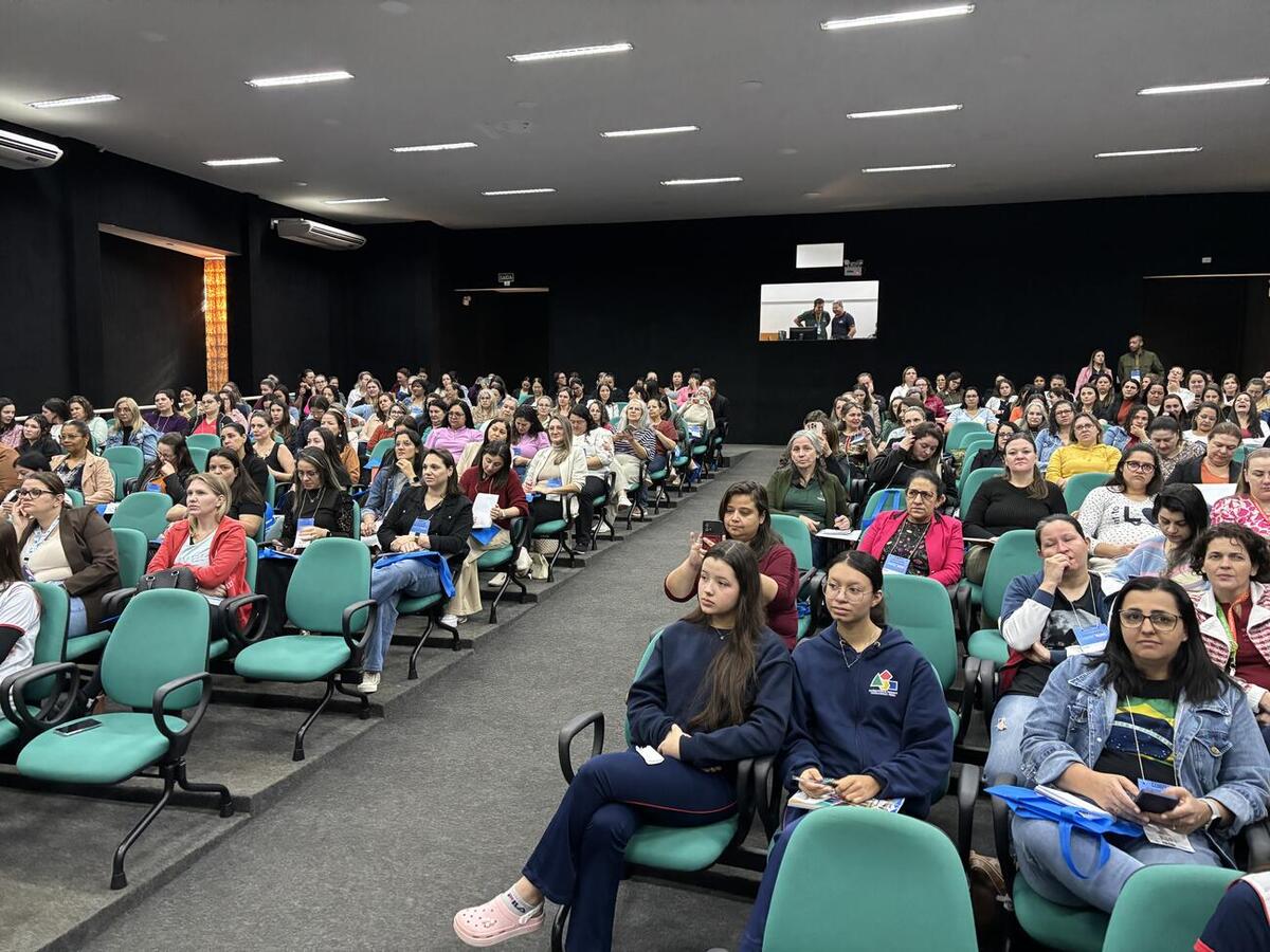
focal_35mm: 26
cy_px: 476
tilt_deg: -5.3
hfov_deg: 67.3
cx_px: 635
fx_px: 954
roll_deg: -0.7
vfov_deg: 53.1
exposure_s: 1/60
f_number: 1.6
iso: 500
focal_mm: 5.96
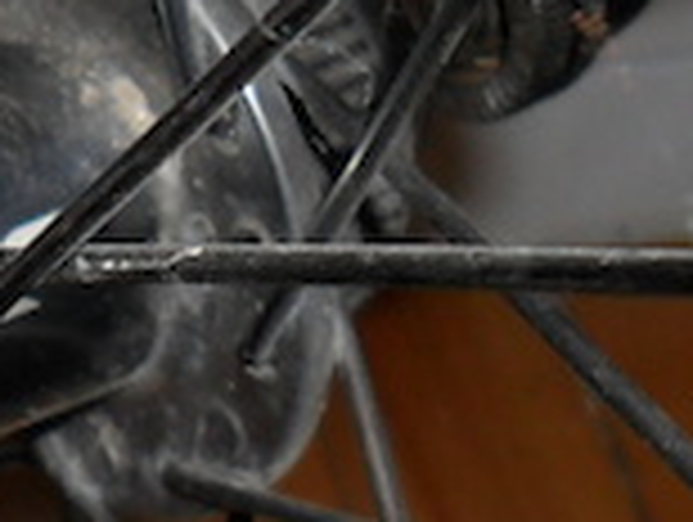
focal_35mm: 140
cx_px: -675
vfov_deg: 10.6
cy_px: 446
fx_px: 2807
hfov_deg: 12.5
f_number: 8.9
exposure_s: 1/45
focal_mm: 4.9
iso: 100
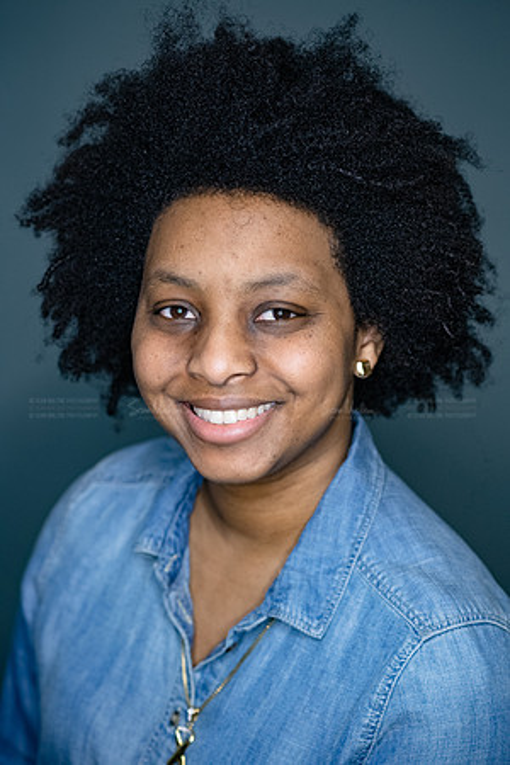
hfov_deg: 16.1
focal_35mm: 85
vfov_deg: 23.9
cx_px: 255
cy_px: 382
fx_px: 1806
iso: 2000
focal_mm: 85
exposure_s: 1/200
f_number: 3.5
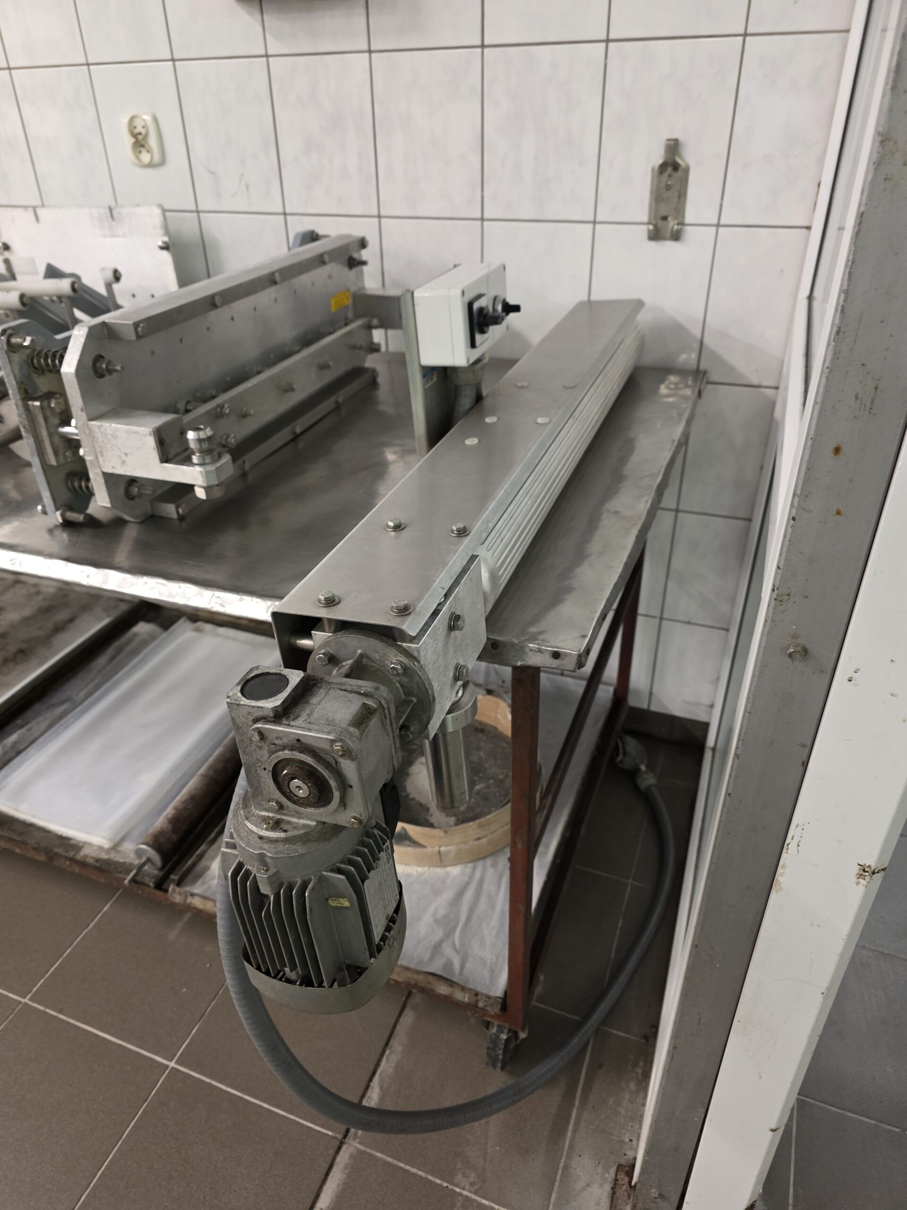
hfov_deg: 58.9
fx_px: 804
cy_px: 605
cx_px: 454
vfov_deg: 73.9
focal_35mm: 23
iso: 640
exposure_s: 1/100
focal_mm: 6.3
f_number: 1.7
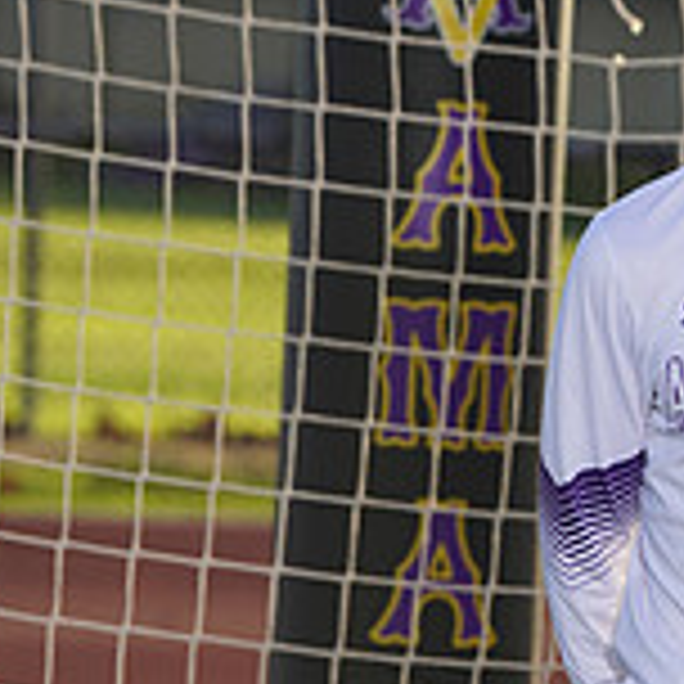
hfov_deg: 2.2
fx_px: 17728
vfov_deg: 2.2
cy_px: 918
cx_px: 515
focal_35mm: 793
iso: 100
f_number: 8
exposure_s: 1/200
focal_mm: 244
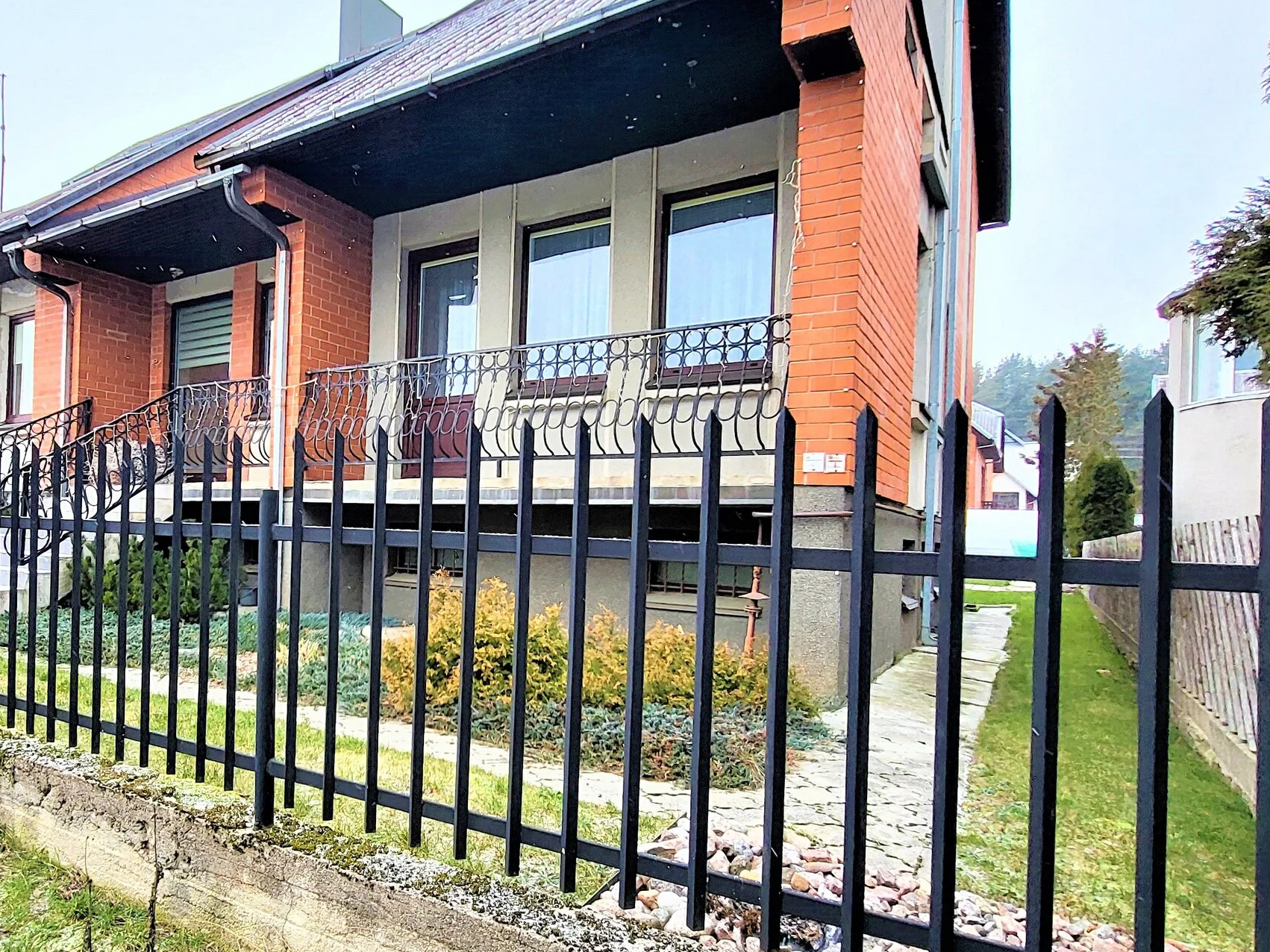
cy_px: 498
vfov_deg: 61.0
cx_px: 451
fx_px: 807
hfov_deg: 74.6
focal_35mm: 22
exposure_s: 1/105
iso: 32
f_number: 2.2
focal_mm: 1.74
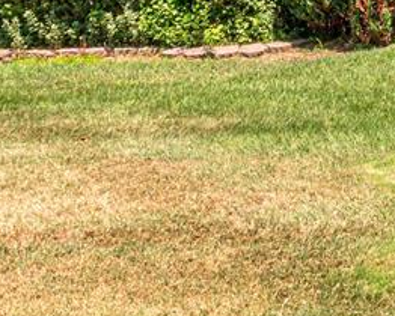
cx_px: 573
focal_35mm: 55
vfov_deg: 24.8
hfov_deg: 26.2
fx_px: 643
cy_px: -69
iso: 200
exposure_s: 1/100
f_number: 18
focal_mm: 10
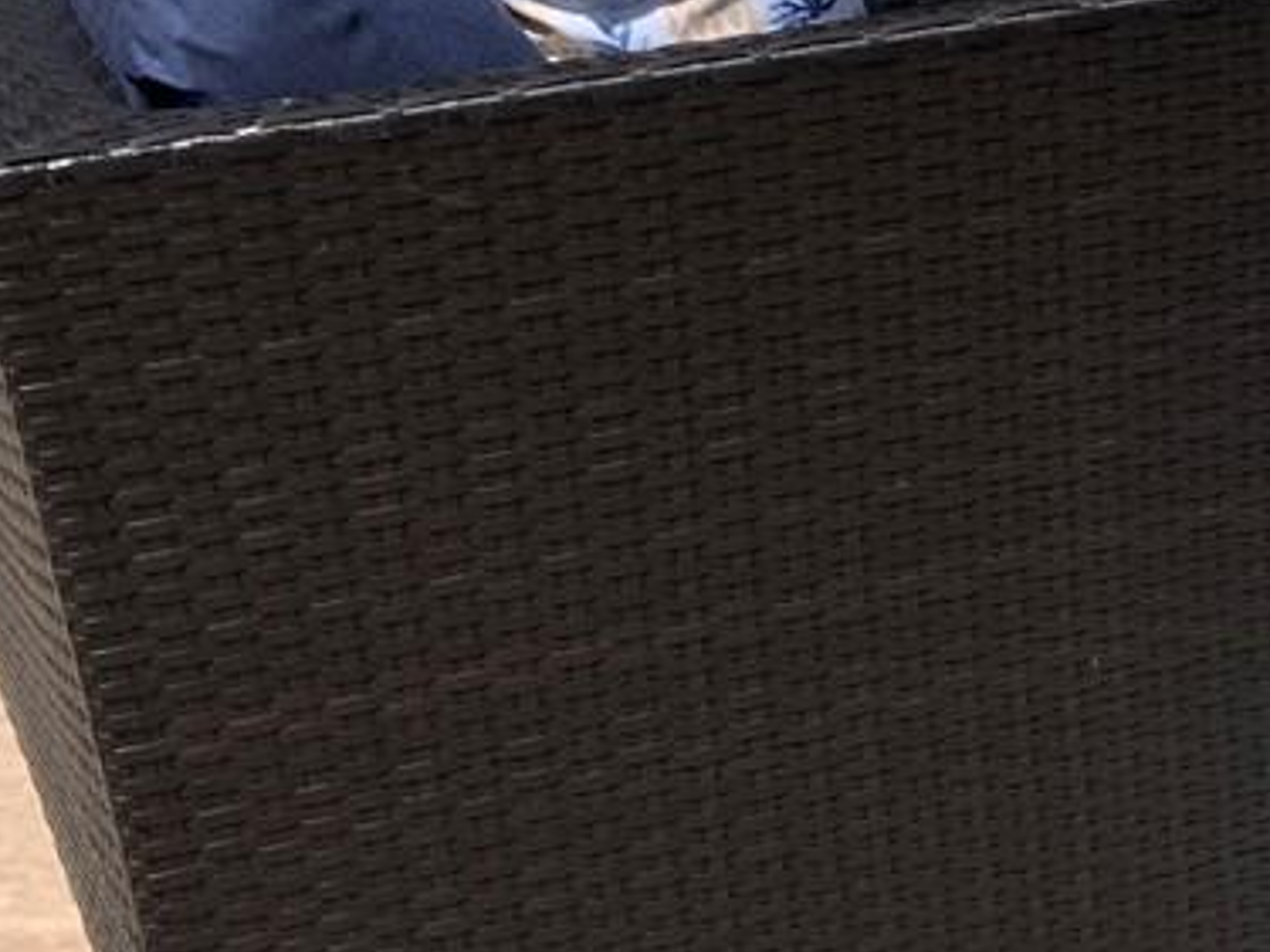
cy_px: 7
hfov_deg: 15.0
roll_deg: -0.8
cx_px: 2408
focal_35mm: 111
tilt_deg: -18.5
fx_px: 4071
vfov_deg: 13.2
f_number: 1.8
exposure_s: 1/2833
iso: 25
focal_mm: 4.25
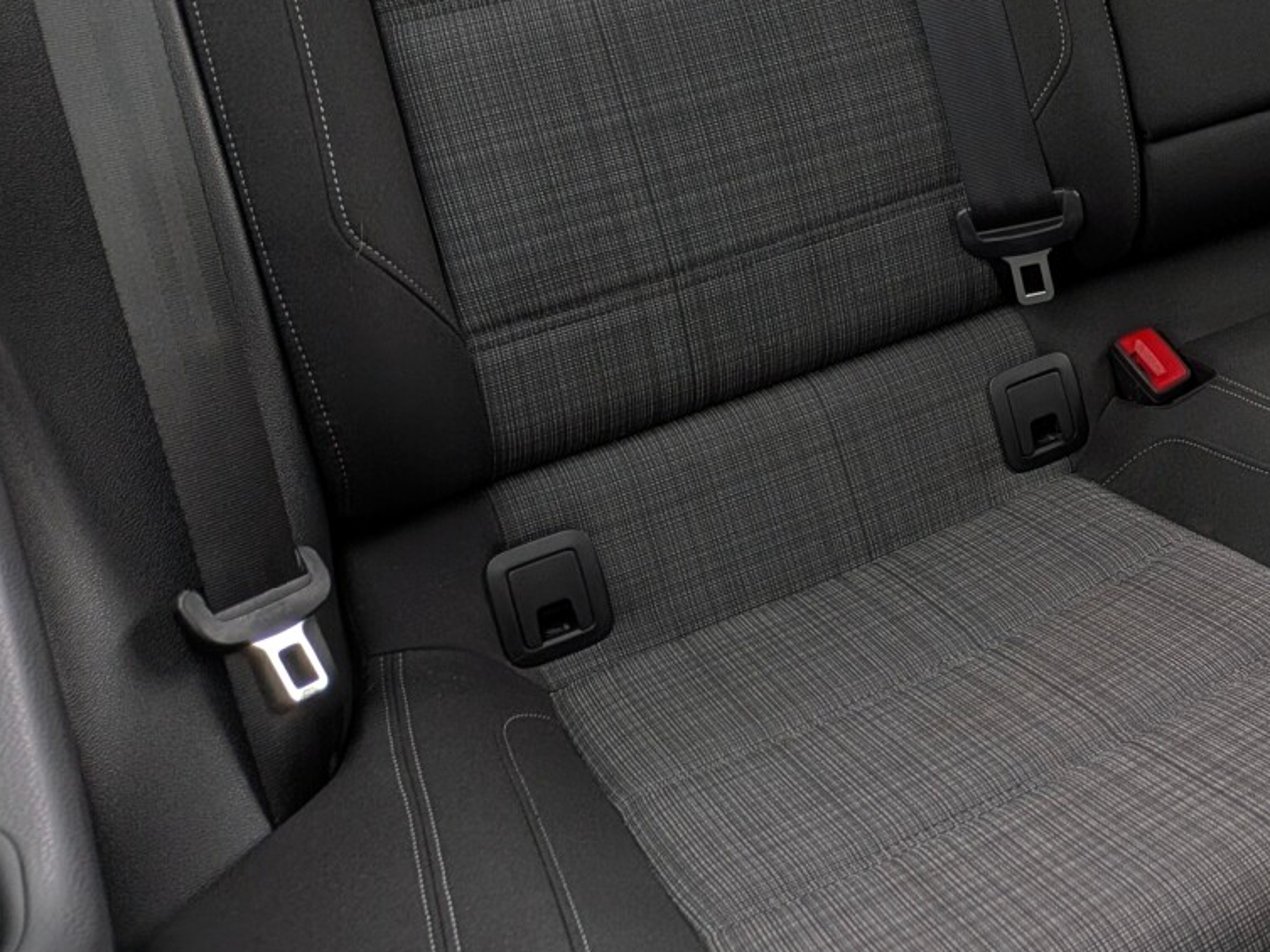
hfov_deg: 33.4
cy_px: 45
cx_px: 1346
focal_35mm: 51
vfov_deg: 27.3
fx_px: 1871
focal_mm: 4.53
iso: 31
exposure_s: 1/93.2
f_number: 1.7
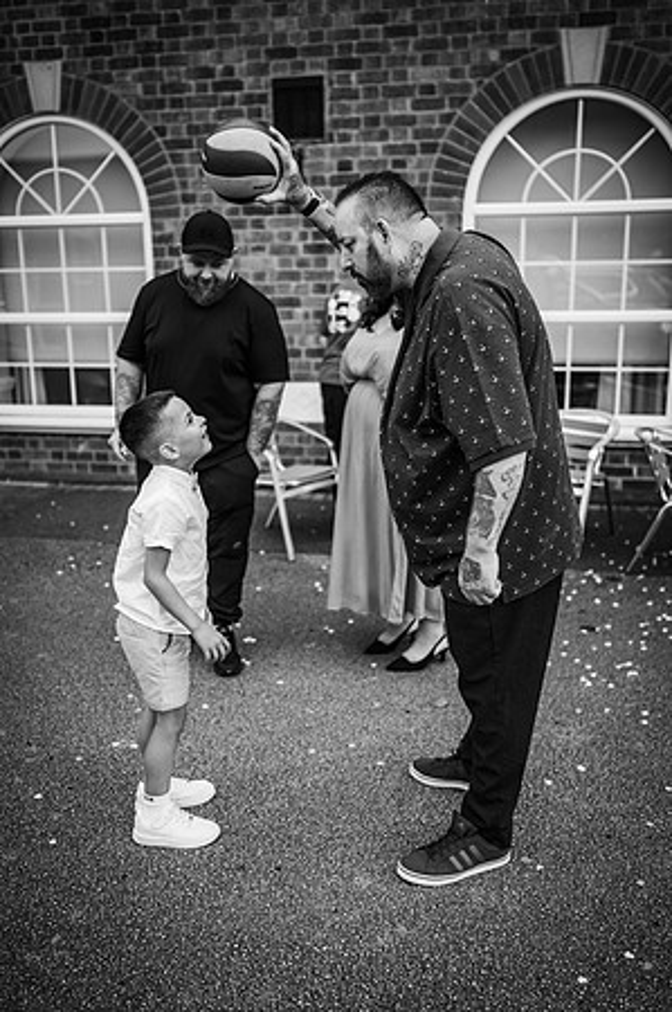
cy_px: 506
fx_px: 982
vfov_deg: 54.5
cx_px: 336
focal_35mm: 35
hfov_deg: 37.8
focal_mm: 35
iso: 180
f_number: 1.8
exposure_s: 1/200
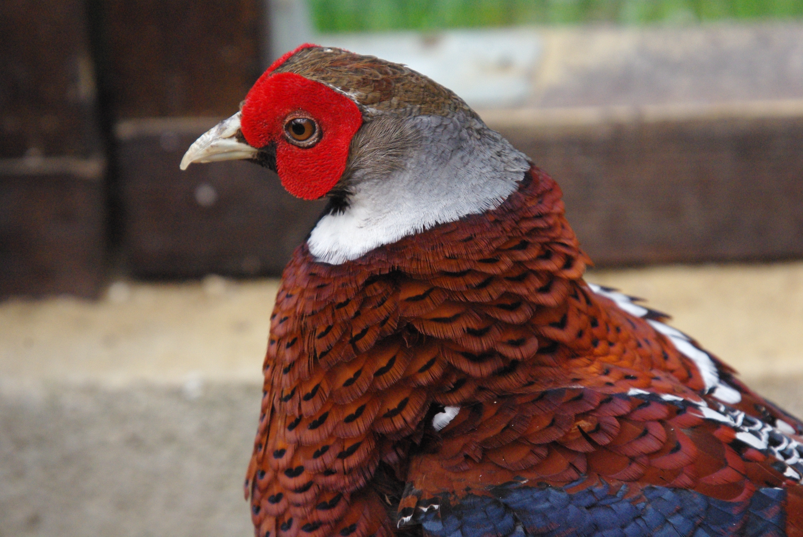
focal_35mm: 465
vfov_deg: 3.0
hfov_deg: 4.4
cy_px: 268
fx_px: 10384
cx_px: 402
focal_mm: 310
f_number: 8
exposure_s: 1/500
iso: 1600
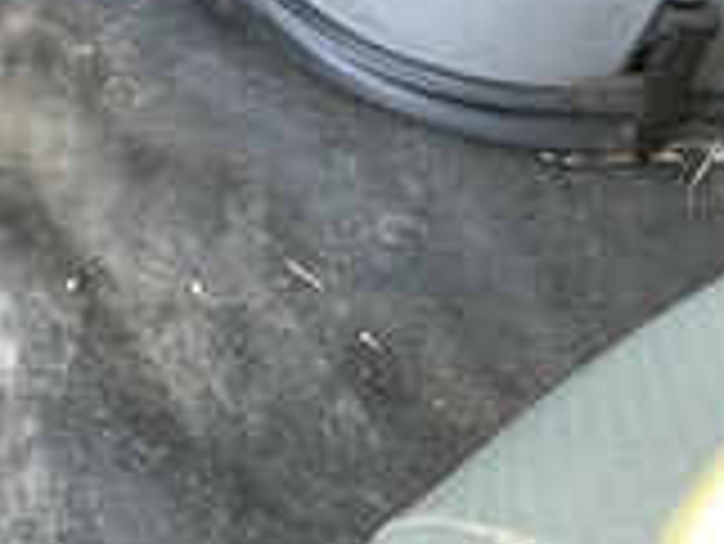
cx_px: -40
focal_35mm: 72
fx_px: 1507
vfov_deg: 19.5
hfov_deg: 25.4
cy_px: -76
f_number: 1.8
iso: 125
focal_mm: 3
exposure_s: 1/60
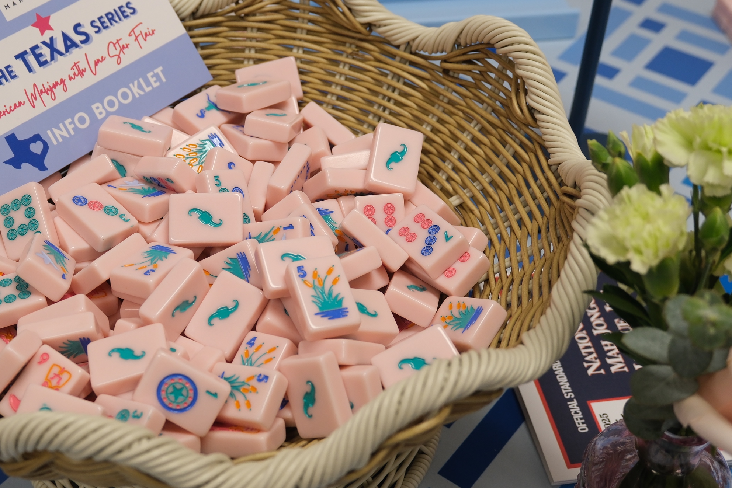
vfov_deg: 24.6
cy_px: 217
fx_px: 1118
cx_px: 219
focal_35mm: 55
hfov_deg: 35.7
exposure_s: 1/100
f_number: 3.4
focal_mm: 23.4
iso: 400
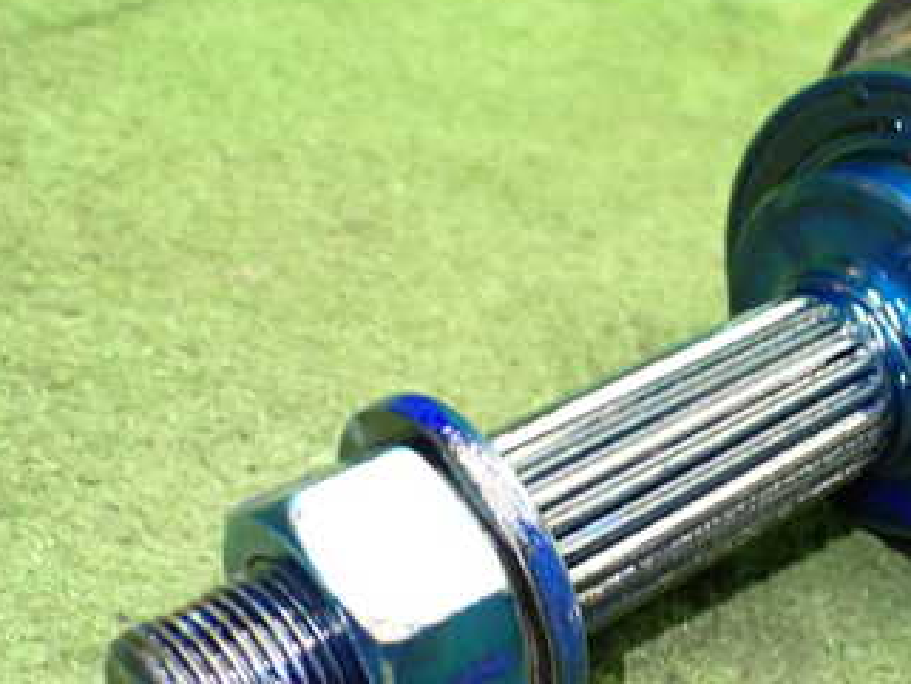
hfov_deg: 33.2
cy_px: 460
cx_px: 744
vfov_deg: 26.0
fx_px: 1474
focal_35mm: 56
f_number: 2.3
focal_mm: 5.4
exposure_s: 1/50
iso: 800
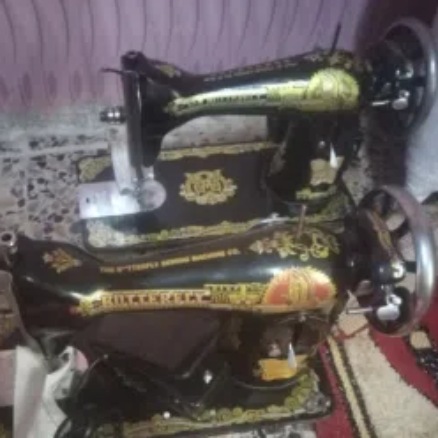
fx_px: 530
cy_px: 290
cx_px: 200
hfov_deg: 44.9
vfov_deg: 44.3
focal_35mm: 37
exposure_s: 1/16.7
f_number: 1.8
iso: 5196
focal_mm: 4.75
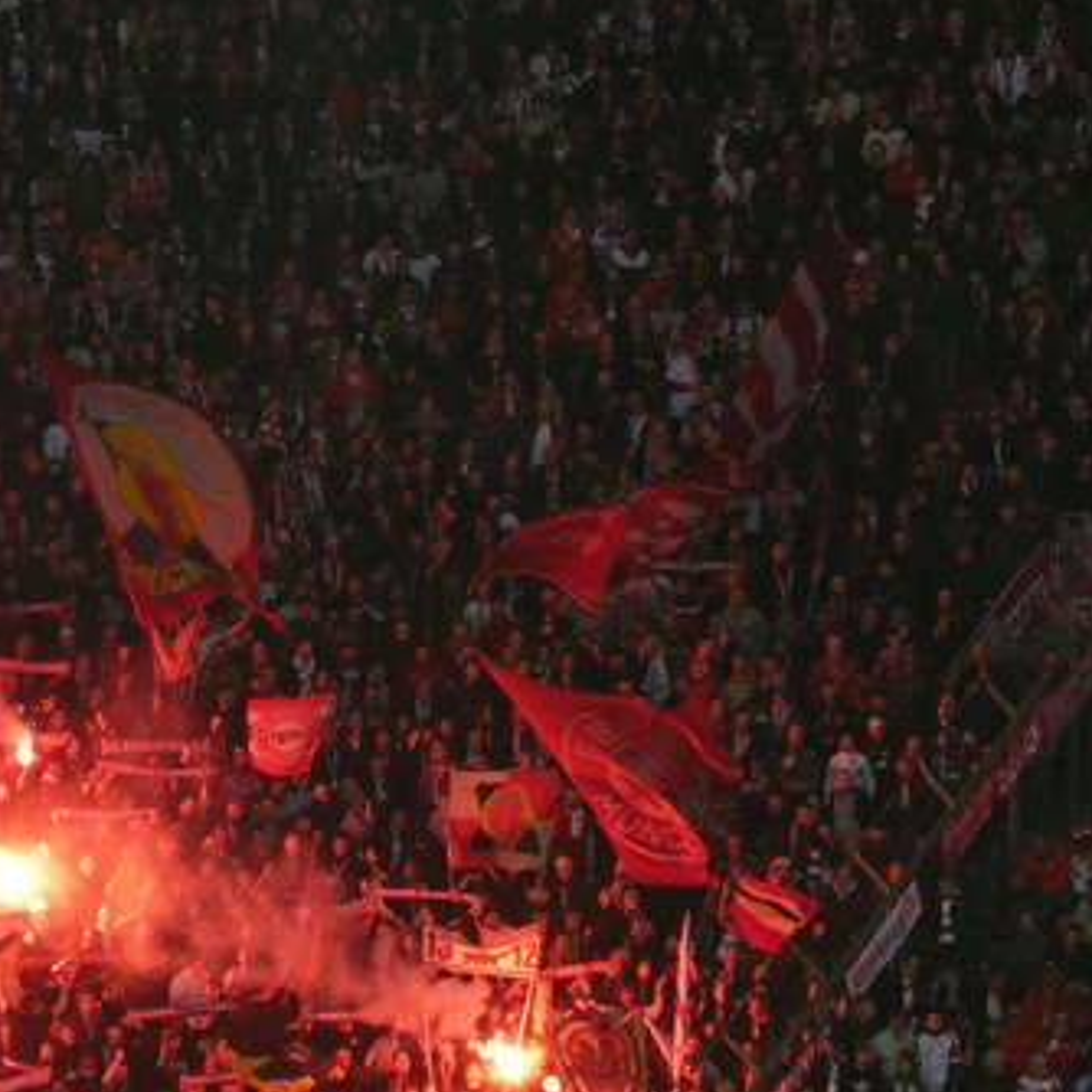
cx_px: 154
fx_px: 12099
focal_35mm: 339
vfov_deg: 5.2
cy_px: 752
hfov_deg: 5.2
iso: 250
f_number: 5.6
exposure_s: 1/80
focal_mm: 35.8
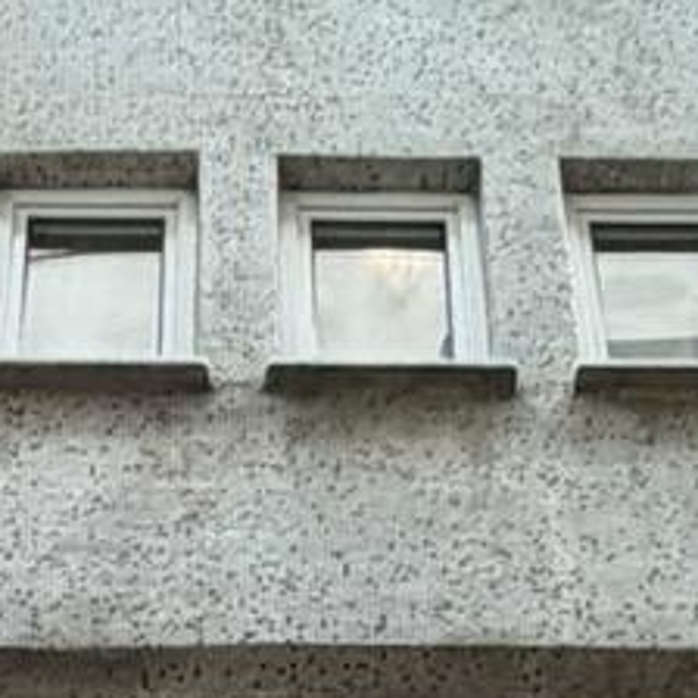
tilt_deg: +30.8
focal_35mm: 113
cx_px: 237
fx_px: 2578
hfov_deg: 15.4
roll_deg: +0.3
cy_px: 1885
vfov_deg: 11.5
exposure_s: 1/50
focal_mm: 2.22
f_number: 2.2
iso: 320
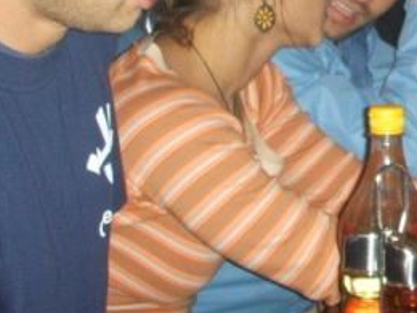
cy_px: -98
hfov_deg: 15.6
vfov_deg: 12.0
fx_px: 1446
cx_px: 544
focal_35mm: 120
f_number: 3.5
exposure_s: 1/45
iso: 182
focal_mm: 6.6
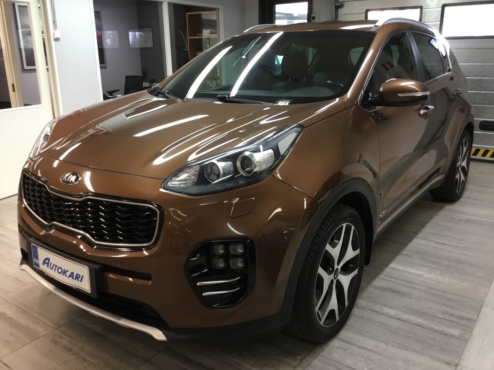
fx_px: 442
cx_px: 247
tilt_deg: -16.0
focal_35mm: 31
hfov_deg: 58.4
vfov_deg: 45.4
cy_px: 185
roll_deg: +2.4
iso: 100
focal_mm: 3.3
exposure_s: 1/33
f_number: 2.4
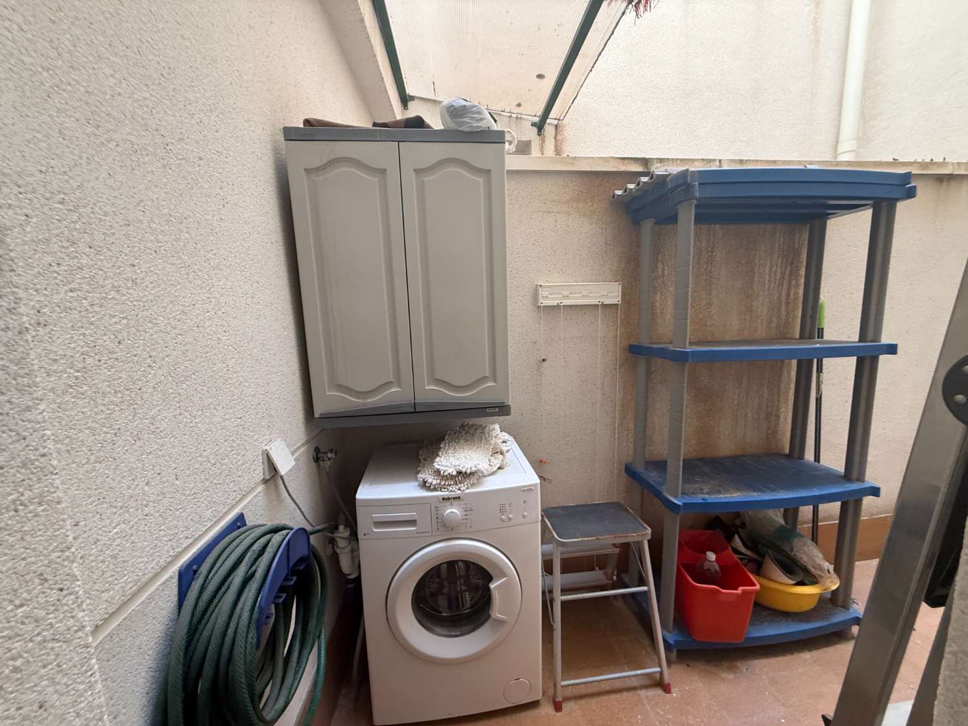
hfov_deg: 102.1
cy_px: 363
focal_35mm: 14
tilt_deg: -7.9
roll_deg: +2.8
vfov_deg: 85.7
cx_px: 484
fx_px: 391
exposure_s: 1/50
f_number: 2.2
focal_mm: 2.22
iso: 250
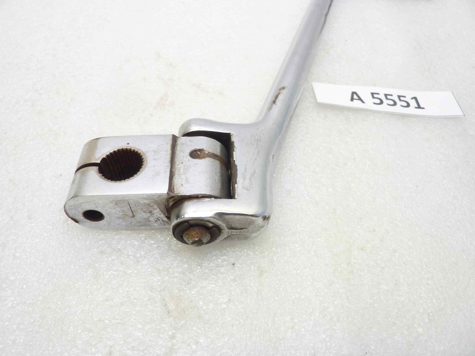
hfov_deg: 69.4
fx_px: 343
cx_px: 238
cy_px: 178
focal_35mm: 25
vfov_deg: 54.9
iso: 80
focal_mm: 4.1
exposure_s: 1/13
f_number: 3.3
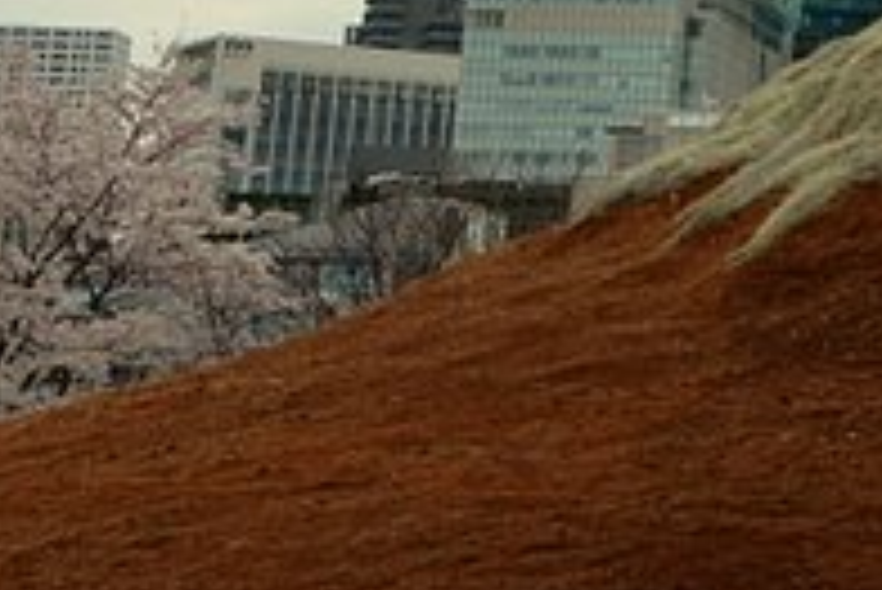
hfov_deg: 12.6
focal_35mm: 141
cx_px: 1832
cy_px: -486
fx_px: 3457
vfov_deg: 9.3
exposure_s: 1/250
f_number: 8
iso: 100
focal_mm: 18
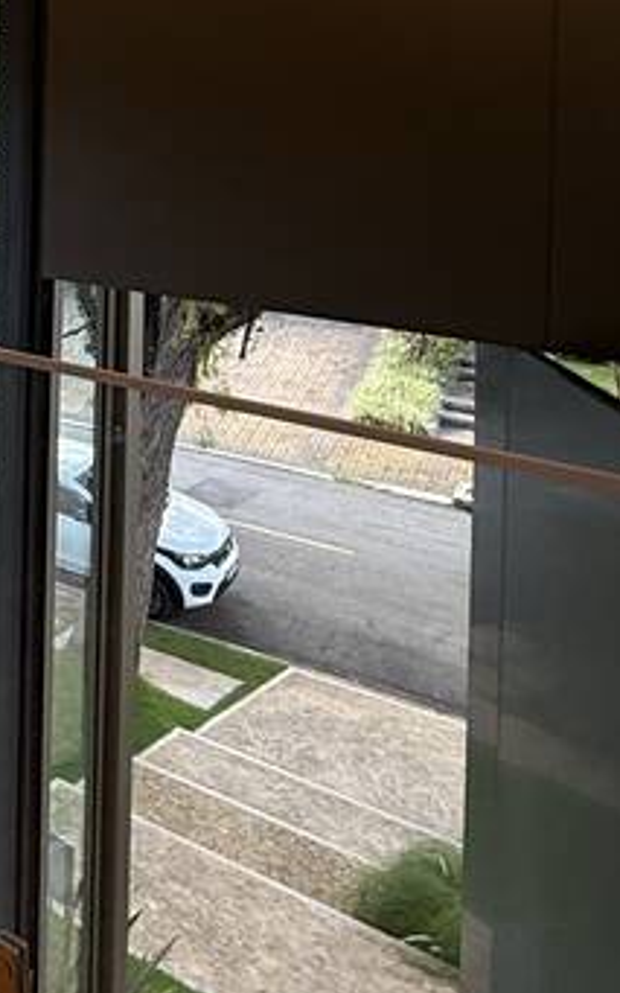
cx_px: -419
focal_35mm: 47
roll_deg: -2.3
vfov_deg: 39.5
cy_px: 96
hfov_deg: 21.0
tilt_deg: -2.2
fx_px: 1271
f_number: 2.2
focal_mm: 2.22
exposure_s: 1/120
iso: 80
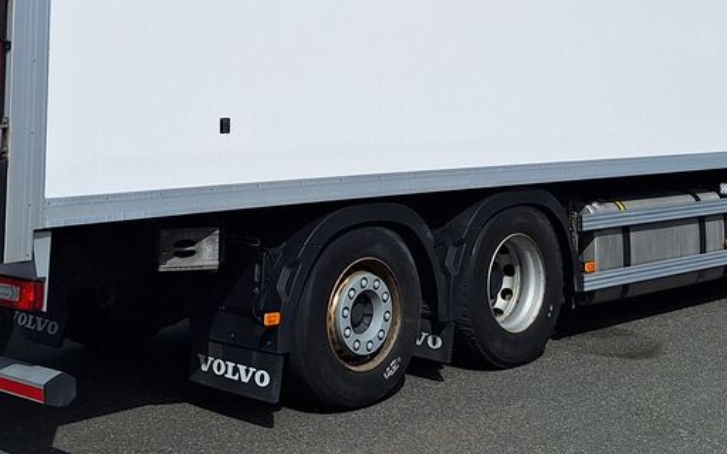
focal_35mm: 61
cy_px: -45
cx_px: 297
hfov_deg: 33.4
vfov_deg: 20.3
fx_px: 1209
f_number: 1.8
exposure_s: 1/5181
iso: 40
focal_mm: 5.54
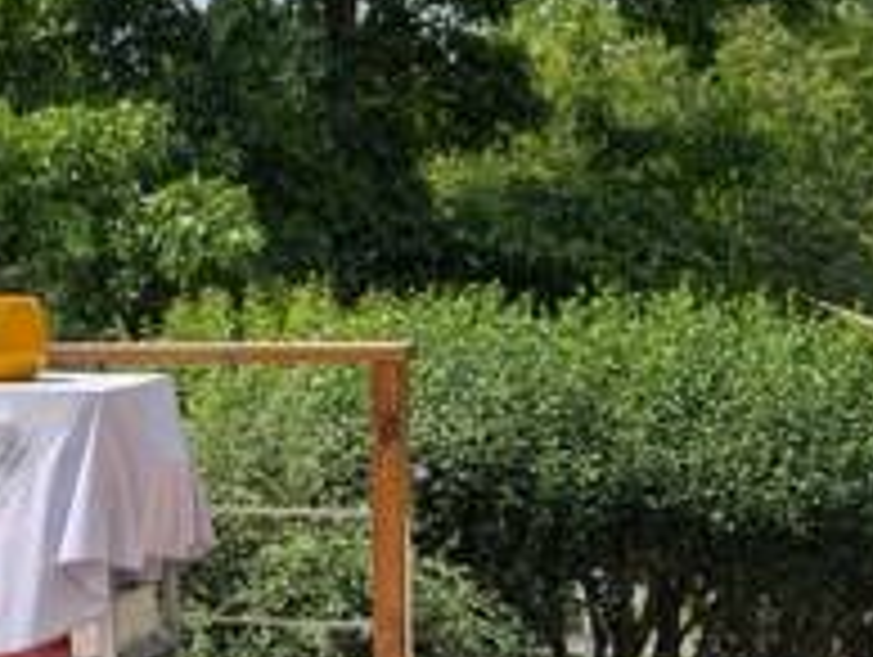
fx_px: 2500
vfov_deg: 15.0
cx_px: -148
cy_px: 351
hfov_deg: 18.8
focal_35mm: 99
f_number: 1.68
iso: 23
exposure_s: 1/1484
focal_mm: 6.9
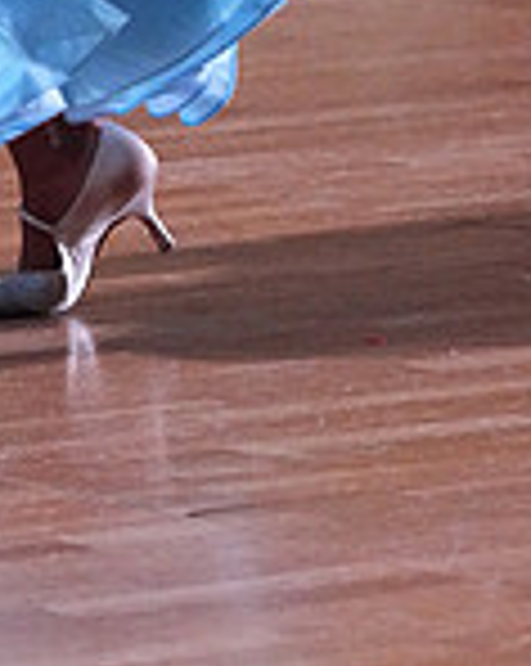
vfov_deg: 4.0
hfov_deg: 3.2
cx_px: -74
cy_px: -634
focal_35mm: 475
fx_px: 9350
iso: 10000
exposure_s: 1/400
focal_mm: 129
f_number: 5
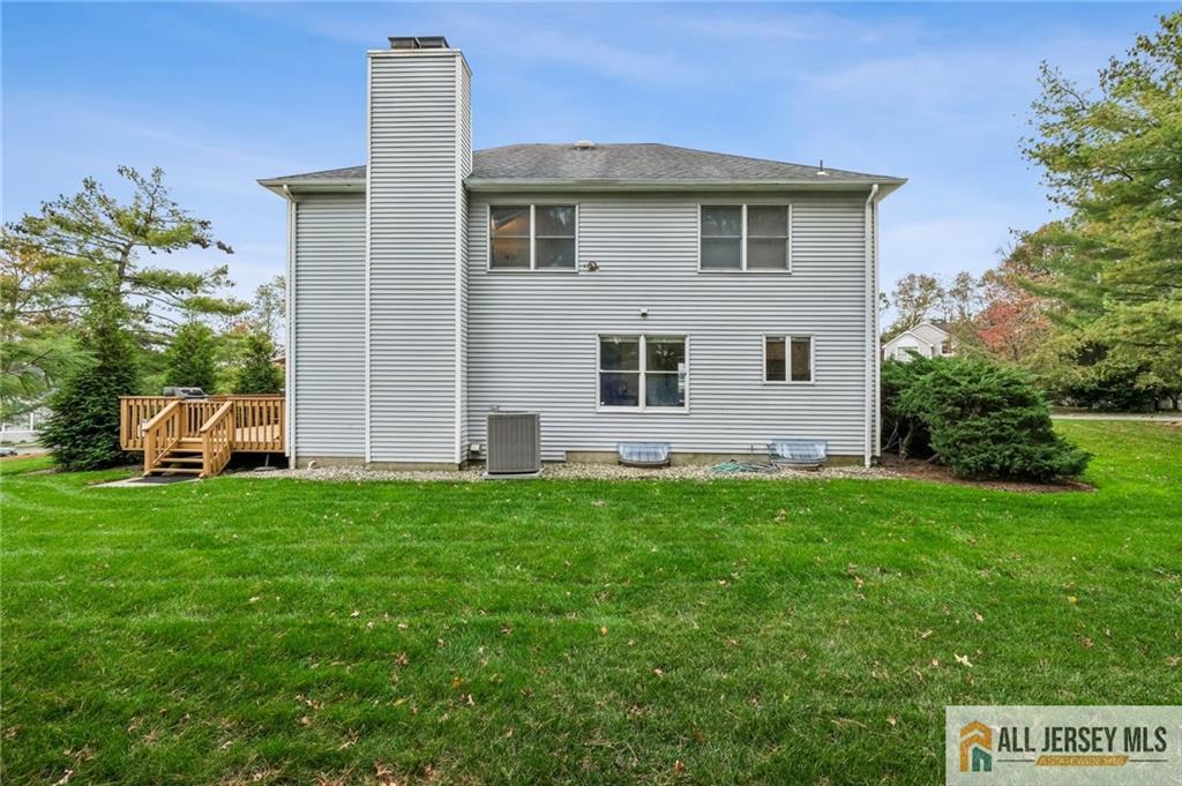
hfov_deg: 100.4
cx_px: 591
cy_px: 393
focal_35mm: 15
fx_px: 492
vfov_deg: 77.2
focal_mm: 10
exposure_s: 1/180
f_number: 8
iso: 400
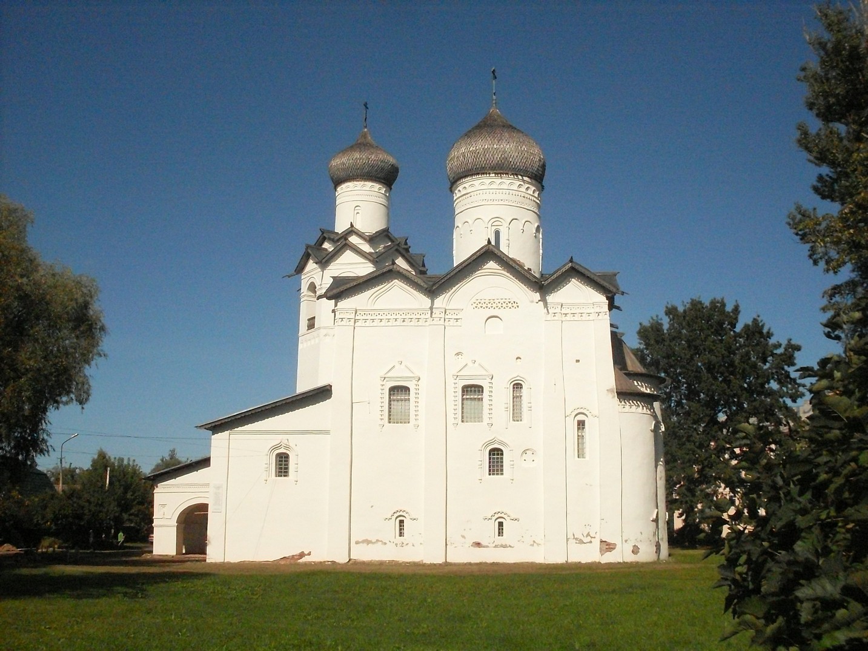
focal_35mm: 38
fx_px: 953
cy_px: 326
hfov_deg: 49.0
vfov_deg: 37.7
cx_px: 434
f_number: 8.4
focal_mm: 6.3
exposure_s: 1/2000
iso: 400
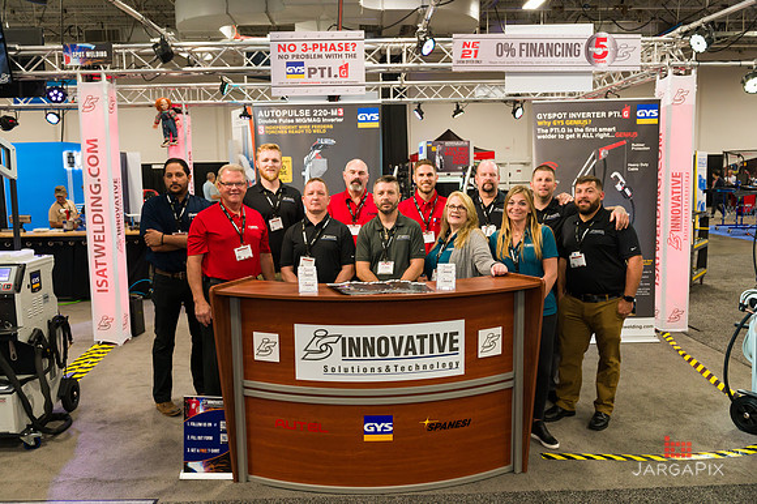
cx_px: 378
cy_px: 252
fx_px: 609
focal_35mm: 29
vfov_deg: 44.9
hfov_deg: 63.7
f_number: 5.6
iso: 1600
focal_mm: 29
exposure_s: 1/125
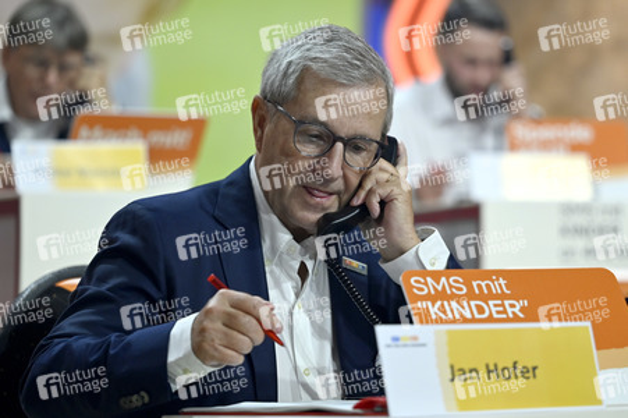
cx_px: 314
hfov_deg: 17.8
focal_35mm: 115
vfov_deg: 11.9
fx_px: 2005
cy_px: 209
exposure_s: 1/640
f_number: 2.8
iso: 1600
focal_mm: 115
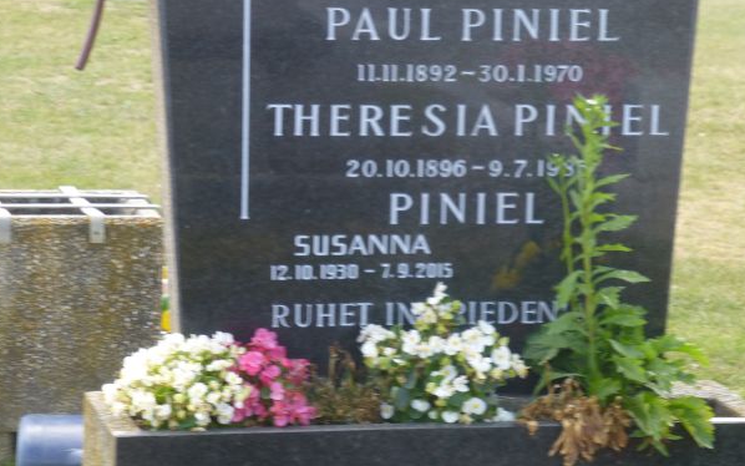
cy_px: 183
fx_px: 3310
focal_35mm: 163
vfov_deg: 8.0
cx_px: 410
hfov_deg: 12.8
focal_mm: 20.6
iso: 100
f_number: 5.3
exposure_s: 1/80
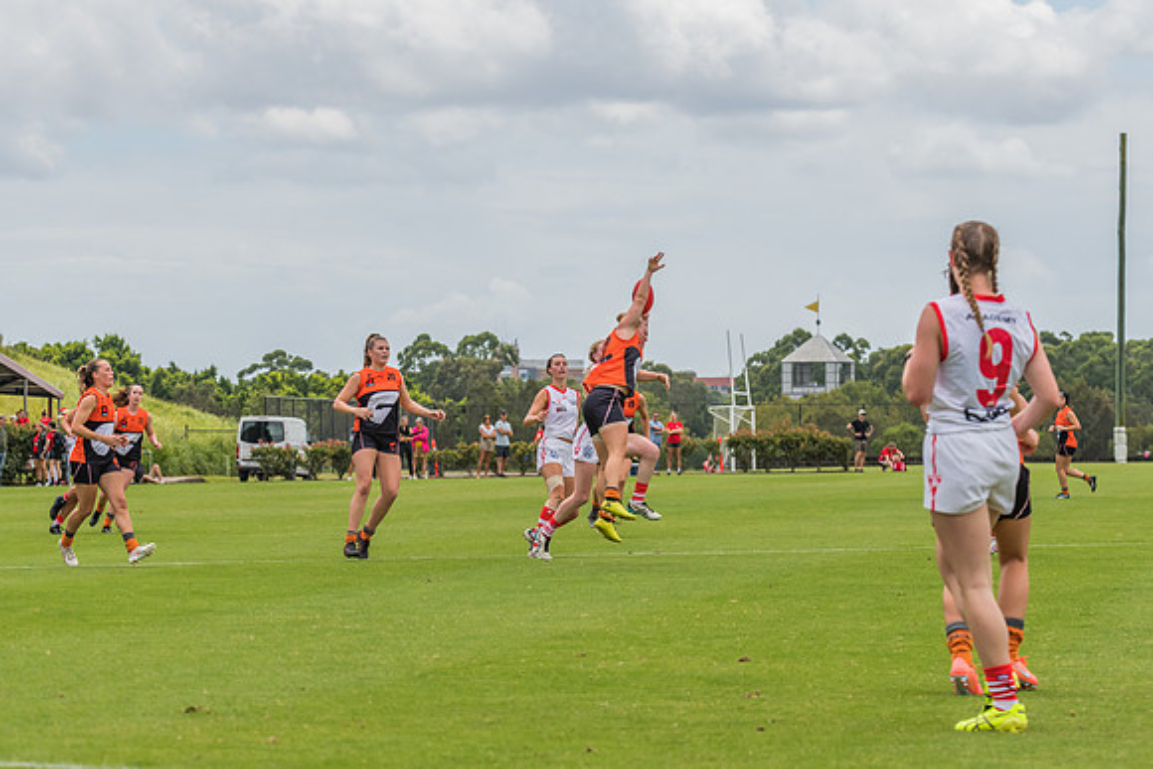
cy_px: 383
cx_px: 588
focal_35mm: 161
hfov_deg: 12.7
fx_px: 5168
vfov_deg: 8.5
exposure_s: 1/1600
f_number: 11
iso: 800
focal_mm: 150
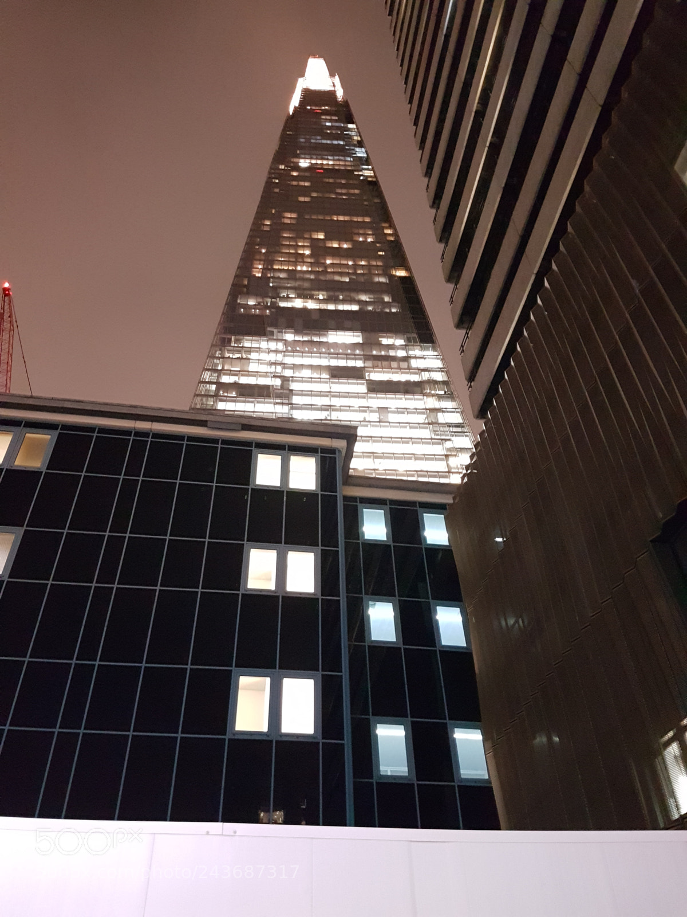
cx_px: 344
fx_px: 688
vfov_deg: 67.3
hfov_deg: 53.1
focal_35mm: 26
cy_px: 458
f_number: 1.7
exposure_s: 1/10
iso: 640
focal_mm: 4.2
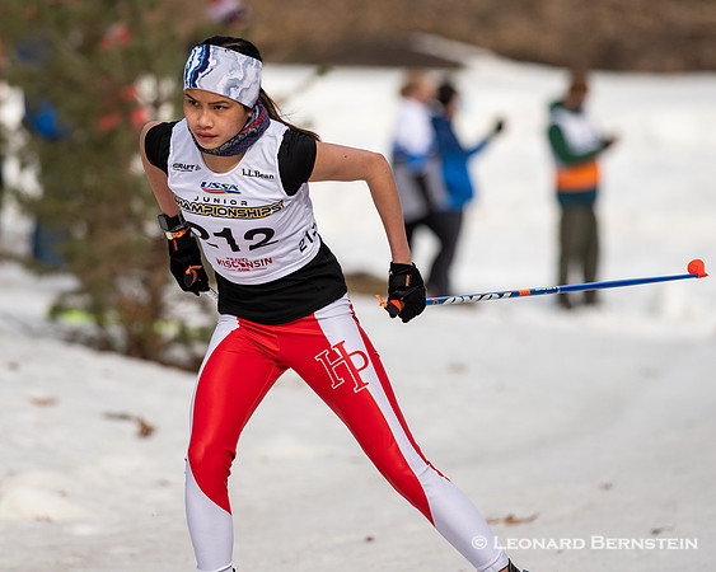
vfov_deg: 3.1
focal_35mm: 507
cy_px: 286
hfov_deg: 3.8
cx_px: 286
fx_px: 10736
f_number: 5
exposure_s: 1/2500
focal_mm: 300
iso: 400
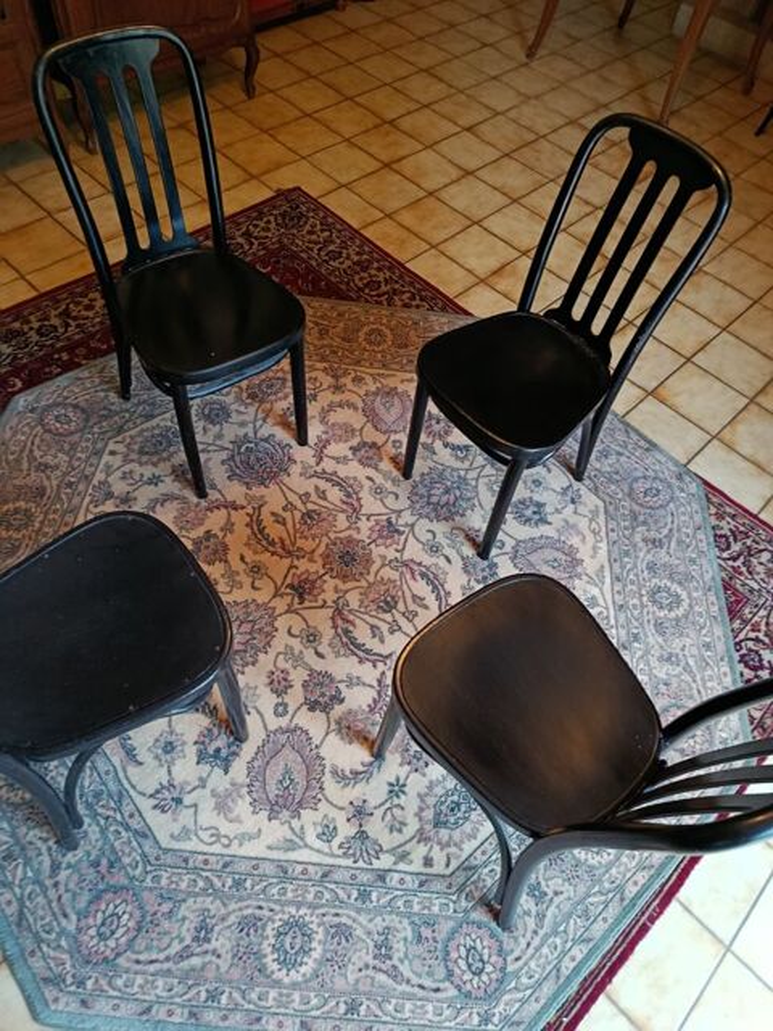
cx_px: 386
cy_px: 516
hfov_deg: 56.8
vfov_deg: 71.6
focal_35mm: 24
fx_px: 715
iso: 1034
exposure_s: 1/25
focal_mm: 5.24
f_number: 1.7
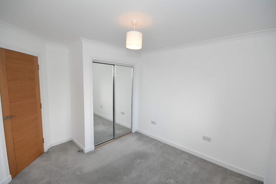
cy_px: 92
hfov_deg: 100.4
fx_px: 115
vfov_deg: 77.3
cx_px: 138
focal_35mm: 15
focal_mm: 10
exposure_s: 1/125
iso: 1800
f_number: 9
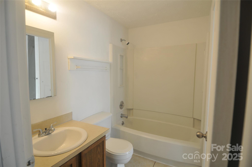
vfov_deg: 67.2
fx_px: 126
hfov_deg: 90.1
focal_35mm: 18
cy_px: 84
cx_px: 126
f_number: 4
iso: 200
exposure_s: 1/50
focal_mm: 12
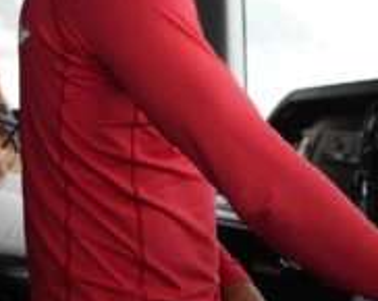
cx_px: 139
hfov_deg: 16.7
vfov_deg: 13.1
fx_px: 1284
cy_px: -29
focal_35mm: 115
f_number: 4
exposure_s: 1/125
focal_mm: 32
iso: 125
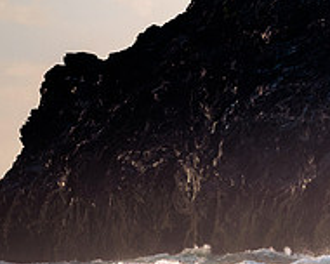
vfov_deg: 0.9
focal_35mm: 1821
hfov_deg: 1.1
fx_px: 17785
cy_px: -76
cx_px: 517
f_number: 6.3
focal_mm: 300
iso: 64
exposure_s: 1/250
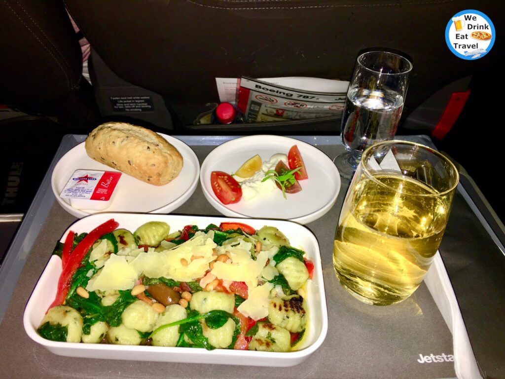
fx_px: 423
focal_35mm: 29
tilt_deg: -40.0
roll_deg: +0.8
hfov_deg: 61.7
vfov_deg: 48.2
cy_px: 190
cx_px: 252
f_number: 2.2
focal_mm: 4.15
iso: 25
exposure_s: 1/25
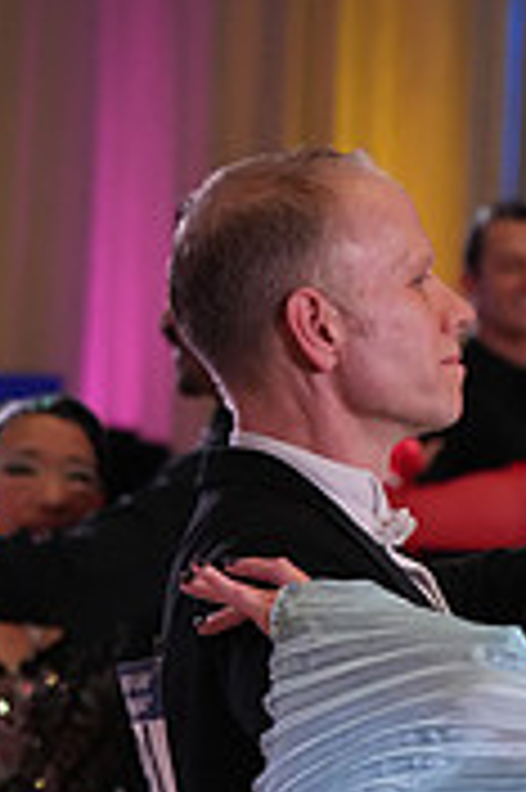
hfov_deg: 4.1
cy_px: 1292
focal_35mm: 333
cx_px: 591
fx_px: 7312
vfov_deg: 6.1
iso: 3200
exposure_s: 1/500
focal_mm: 101
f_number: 4
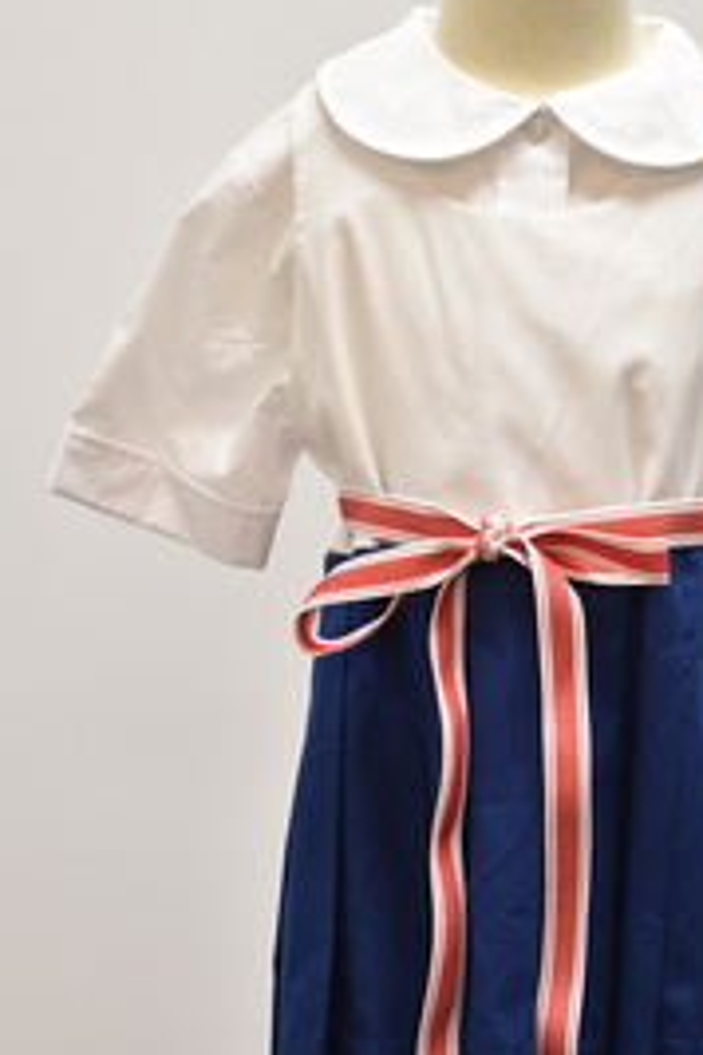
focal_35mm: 81
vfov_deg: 25.0
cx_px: 529
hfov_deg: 16.8
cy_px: 664
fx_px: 2372
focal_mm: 32
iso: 1000
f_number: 4.5
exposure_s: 1/100
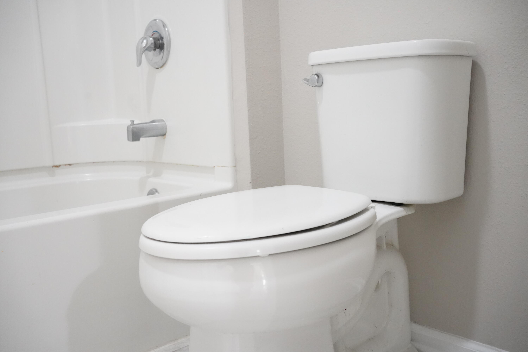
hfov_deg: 54.4
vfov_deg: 37.9
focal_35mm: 35
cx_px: 264
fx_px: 513
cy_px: 176
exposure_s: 1/60
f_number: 6.3
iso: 12800
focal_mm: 35
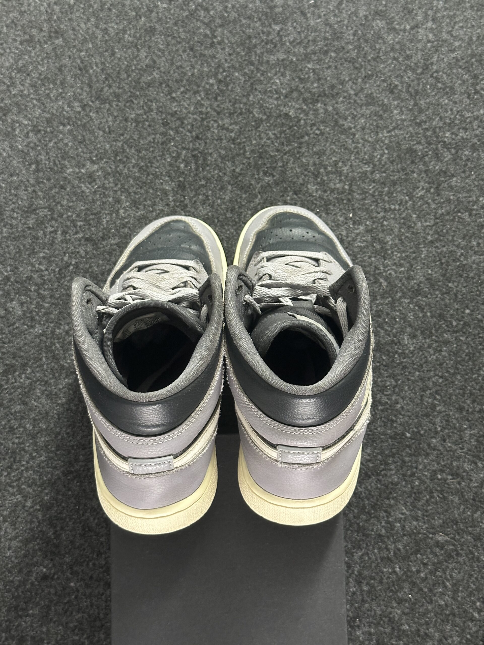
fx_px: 895
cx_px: 242
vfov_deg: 39.7
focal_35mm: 48
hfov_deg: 30.3
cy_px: 322
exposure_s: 1/33
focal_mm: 6.86
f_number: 1.78
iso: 500
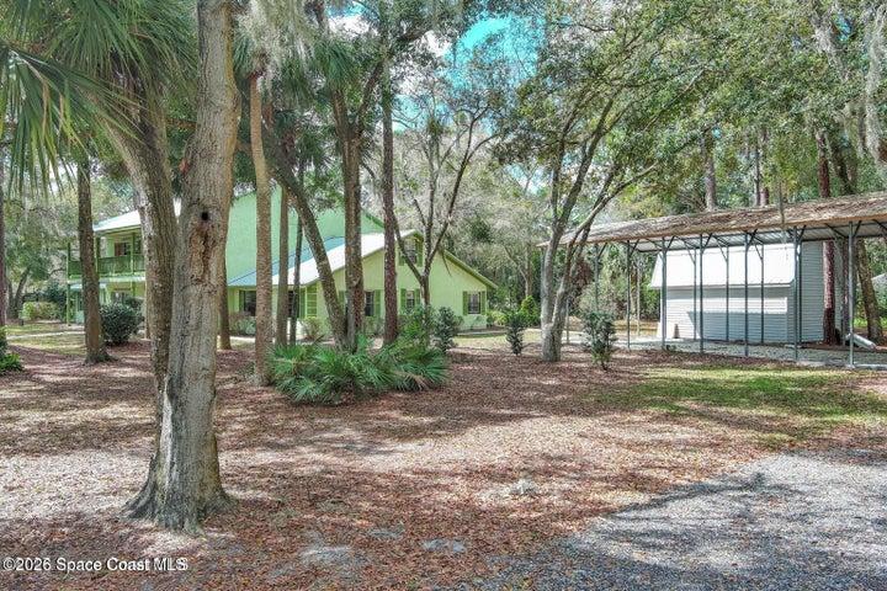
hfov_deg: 63.7
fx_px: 714
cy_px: 296
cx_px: 444
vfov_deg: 45.0
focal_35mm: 29
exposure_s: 1/460
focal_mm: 10.57
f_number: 2.8
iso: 100
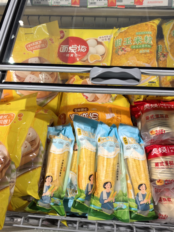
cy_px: 116
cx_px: 87
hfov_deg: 51.3
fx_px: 181
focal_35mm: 27
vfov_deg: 65.3
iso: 100
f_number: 2
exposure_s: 1/100
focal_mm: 6.98
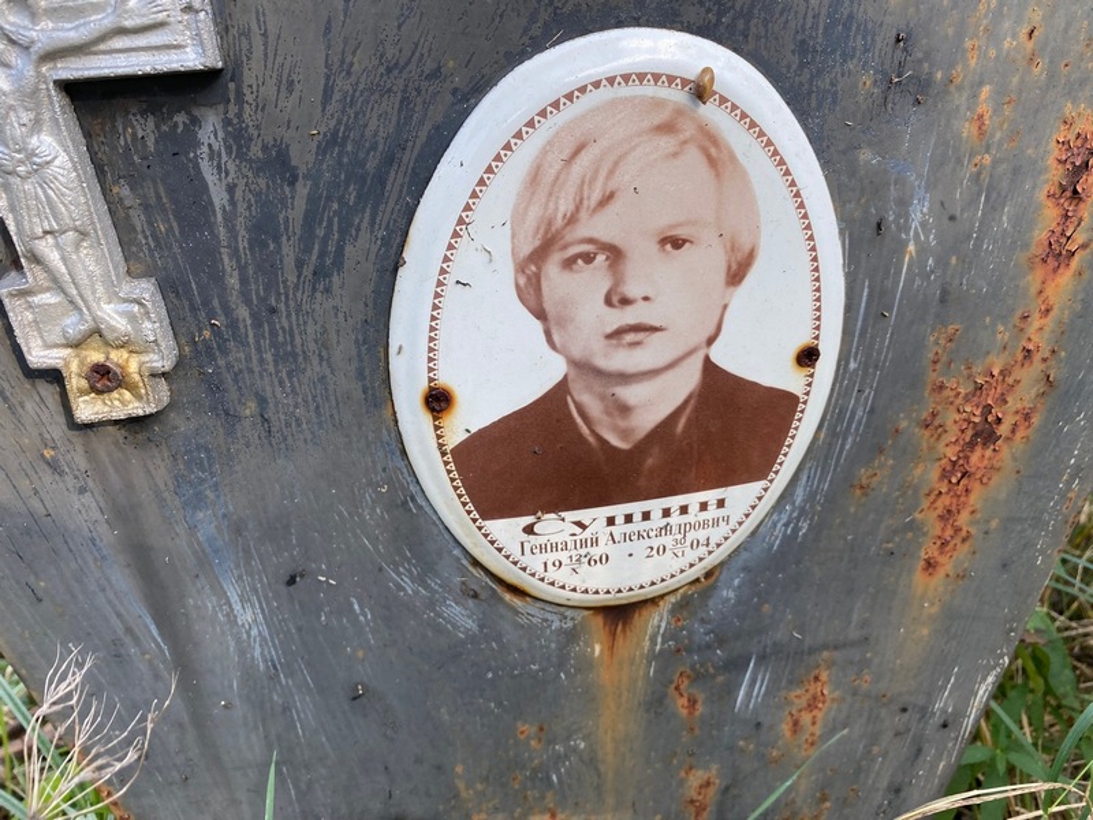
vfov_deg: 53.1
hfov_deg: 67.3
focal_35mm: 26
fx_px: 821
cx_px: 546
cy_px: 410
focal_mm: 4.25
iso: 32
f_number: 1.8
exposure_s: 1/210
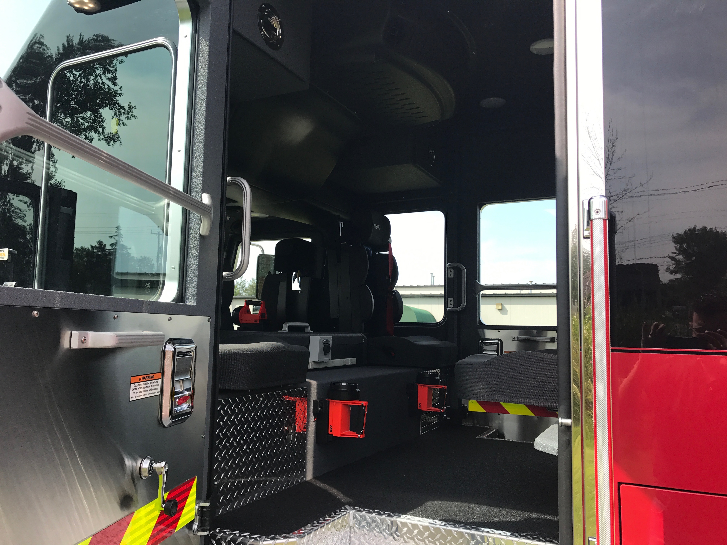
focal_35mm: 28
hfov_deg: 63.4
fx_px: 588
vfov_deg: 49.7
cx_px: 364
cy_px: 272
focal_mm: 3.99
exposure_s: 1/714
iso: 20
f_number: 1.8
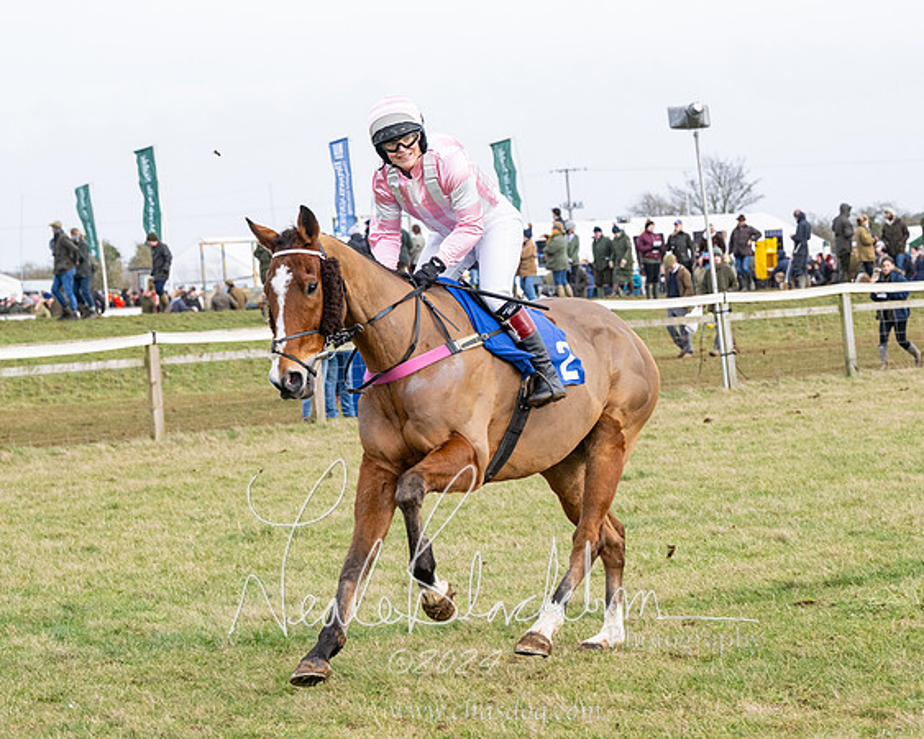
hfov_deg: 16.3
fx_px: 3234
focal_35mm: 118
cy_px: 370
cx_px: 462
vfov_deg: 13.0
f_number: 5
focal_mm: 70
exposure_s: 1/1600
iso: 800
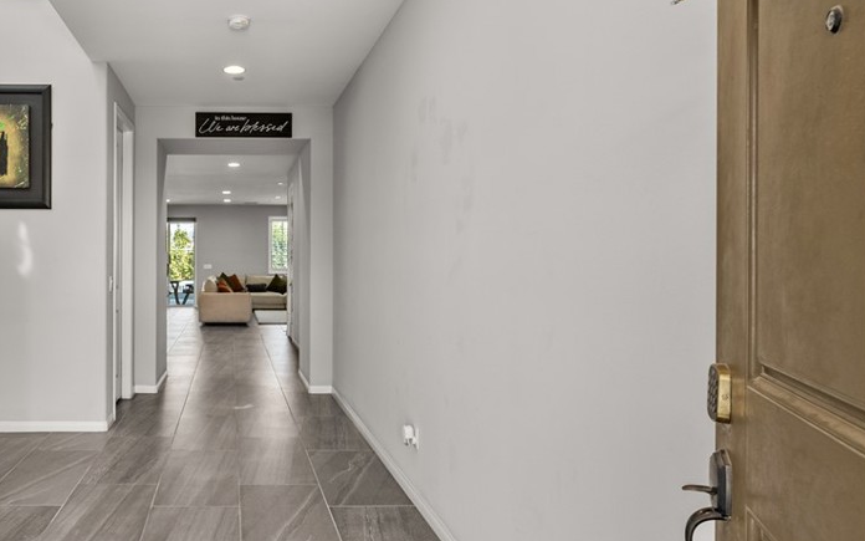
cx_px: 235
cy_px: 262
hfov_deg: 70.6
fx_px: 566
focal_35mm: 24
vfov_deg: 51.1
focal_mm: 16
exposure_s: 1/15
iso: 500
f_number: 9
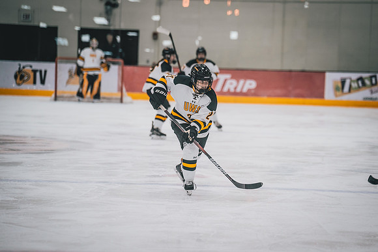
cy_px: 124
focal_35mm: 186
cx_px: 234
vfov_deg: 7.4
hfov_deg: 11.1
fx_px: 1952
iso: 800
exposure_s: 1/640
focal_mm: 150
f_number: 2.8
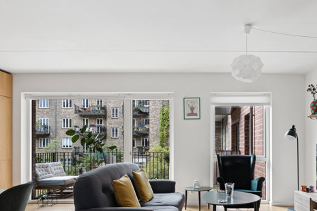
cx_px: 198
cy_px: 146
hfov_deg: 59.5
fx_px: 273
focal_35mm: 31
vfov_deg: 41.5
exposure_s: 1/10
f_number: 9
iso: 200
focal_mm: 18
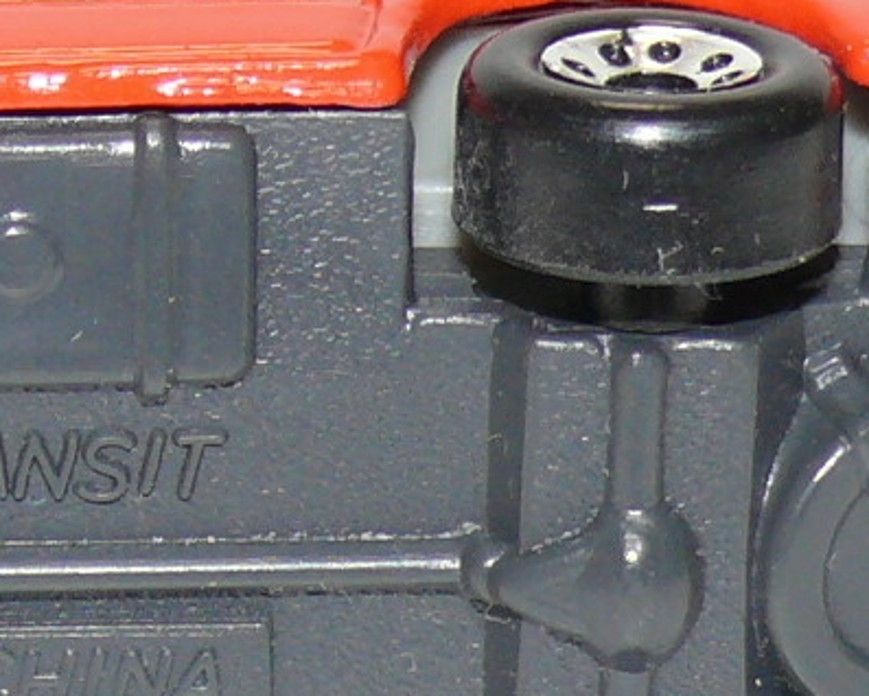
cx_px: -55
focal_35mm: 342
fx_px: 8800
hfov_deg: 5.6
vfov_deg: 4.5
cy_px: 394
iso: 100
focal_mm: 12.3
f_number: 4
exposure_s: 1/30
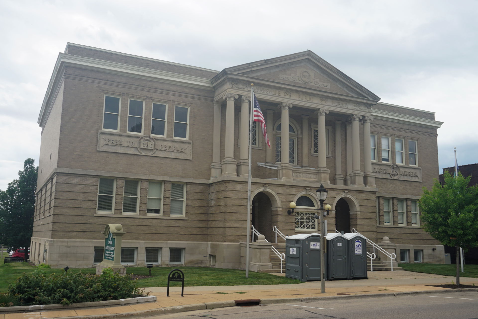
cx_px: 239
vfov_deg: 38.4
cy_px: 160
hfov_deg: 55.1
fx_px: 458
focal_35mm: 34
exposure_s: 1/125
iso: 100
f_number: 11
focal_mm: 23
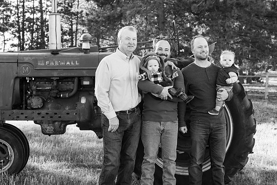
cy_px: 92
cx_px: 138
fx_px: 539
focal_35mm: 70
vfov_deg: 19.5
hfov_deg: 28.8
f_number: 7.1
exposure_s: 1/320
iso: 1000
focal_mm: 70
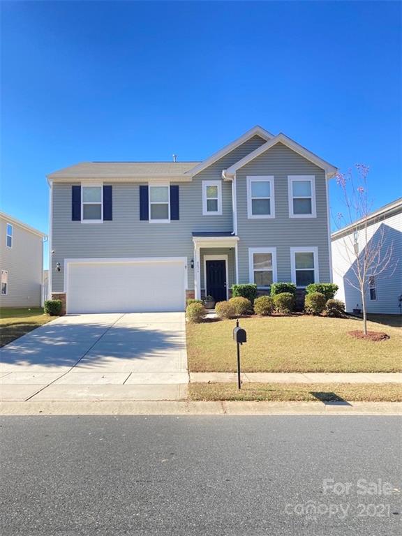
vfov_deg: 63.4
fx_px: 434
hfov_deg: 49.7
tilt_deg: +5.2
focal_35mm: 28
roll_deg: +0.1
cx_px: 201
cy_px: 268
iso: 20
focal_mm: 3.99
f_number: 1.8
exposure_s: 1/343
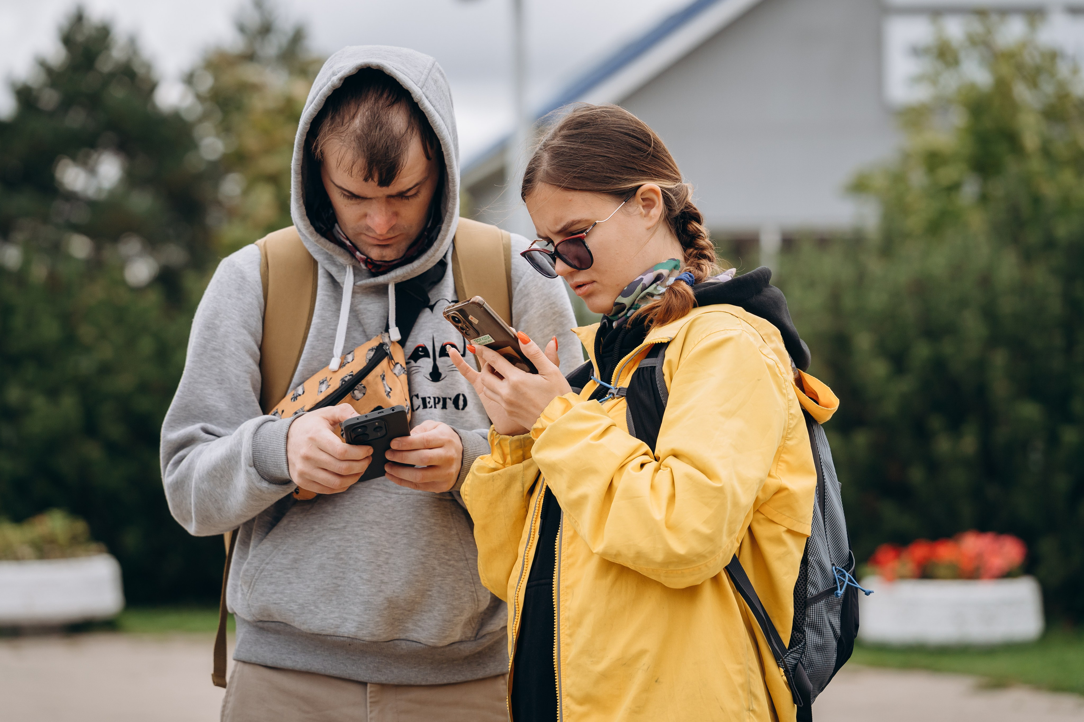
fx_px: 3498
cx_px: 543
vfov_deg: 11.8
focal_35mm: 116
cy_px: 361
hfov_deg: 17.6
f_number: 4
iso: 400
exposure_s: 1/800
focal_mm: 116
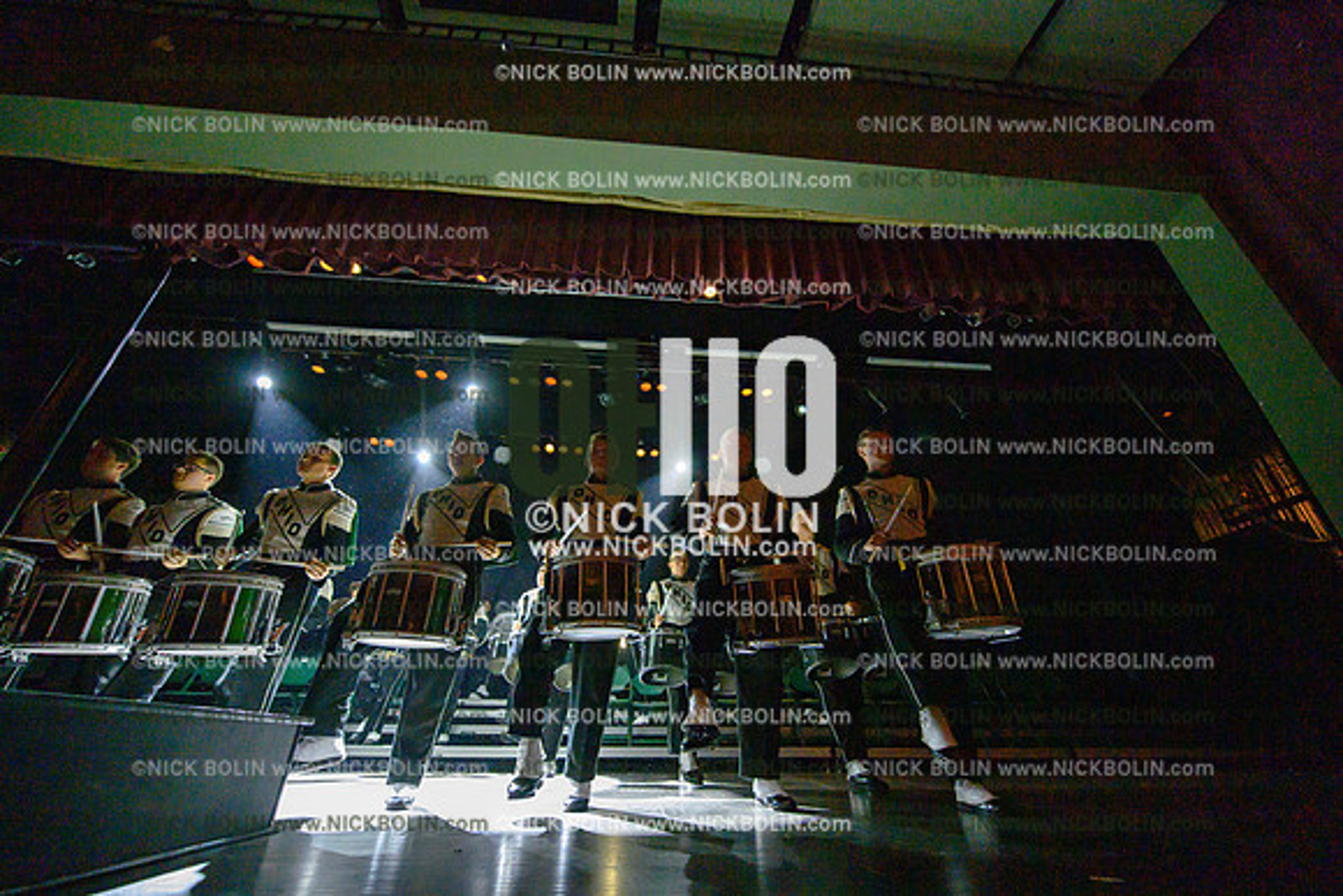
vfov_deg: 81.2
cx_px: 672
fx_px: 522
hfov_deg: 104.2
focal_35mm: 14
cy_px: 448
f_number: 2.8
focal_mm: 14
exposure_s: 1/500
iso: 25600
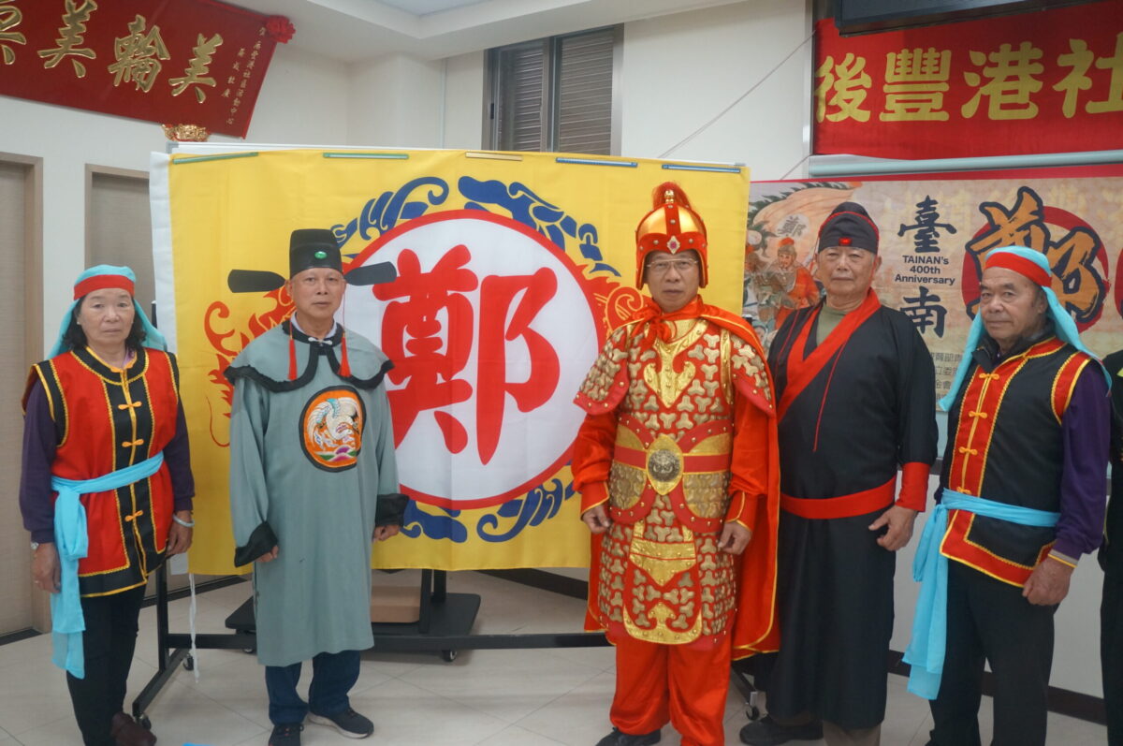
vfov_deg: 47.8
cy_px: 373
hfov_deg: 67.4
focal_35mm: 27
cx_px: 562
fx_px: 841
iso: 1000
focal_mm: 18
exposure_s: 1/160
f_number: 4
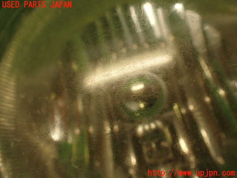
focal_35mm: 30
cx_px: 118
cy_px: 89
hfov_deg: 60.0
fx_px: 205
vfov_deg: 46.8
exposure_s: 1/100
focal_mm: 5.4
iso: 100
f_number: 2.3
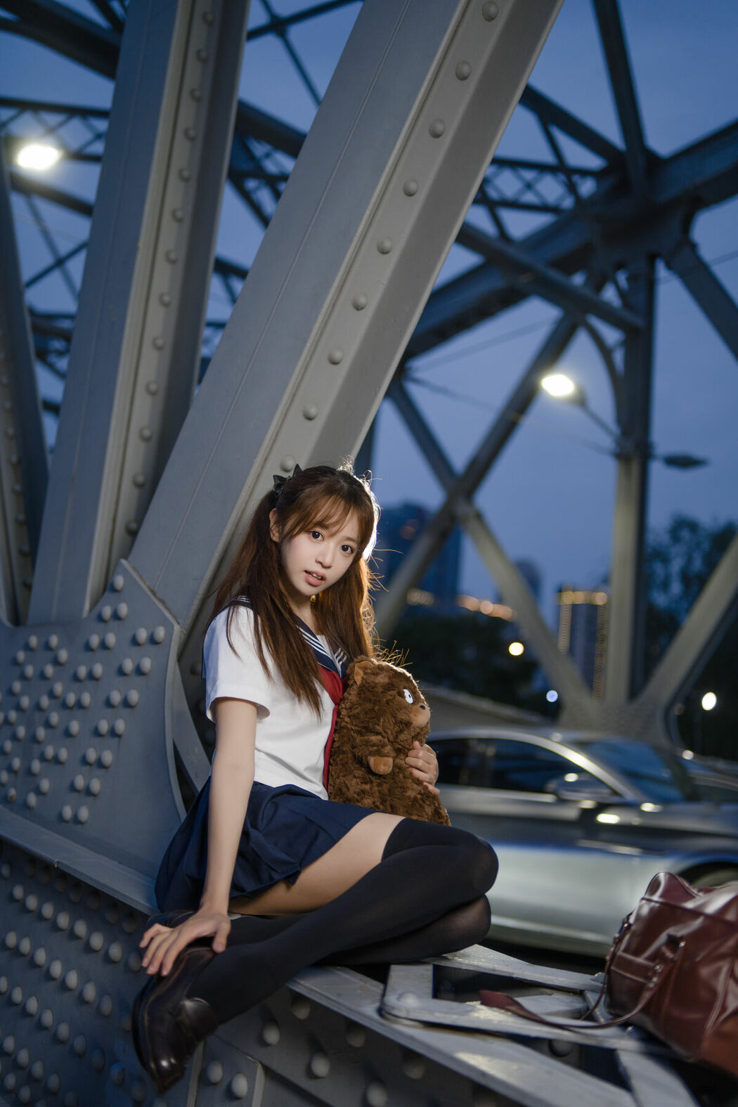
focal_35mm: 35
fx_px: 1076
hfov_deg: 37.9
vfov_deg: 54.4
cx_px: 369
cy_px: 554
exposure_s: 1/200
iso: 400
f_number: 1.4
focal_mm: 35
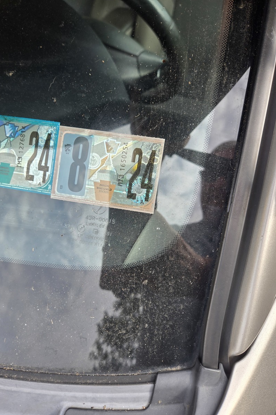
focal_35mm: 24
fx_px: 276
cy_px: 208
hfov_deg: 53.0
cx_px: 126
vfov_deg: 73.8
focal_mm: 5.4
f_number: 1.8
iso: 25
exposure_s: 1/362
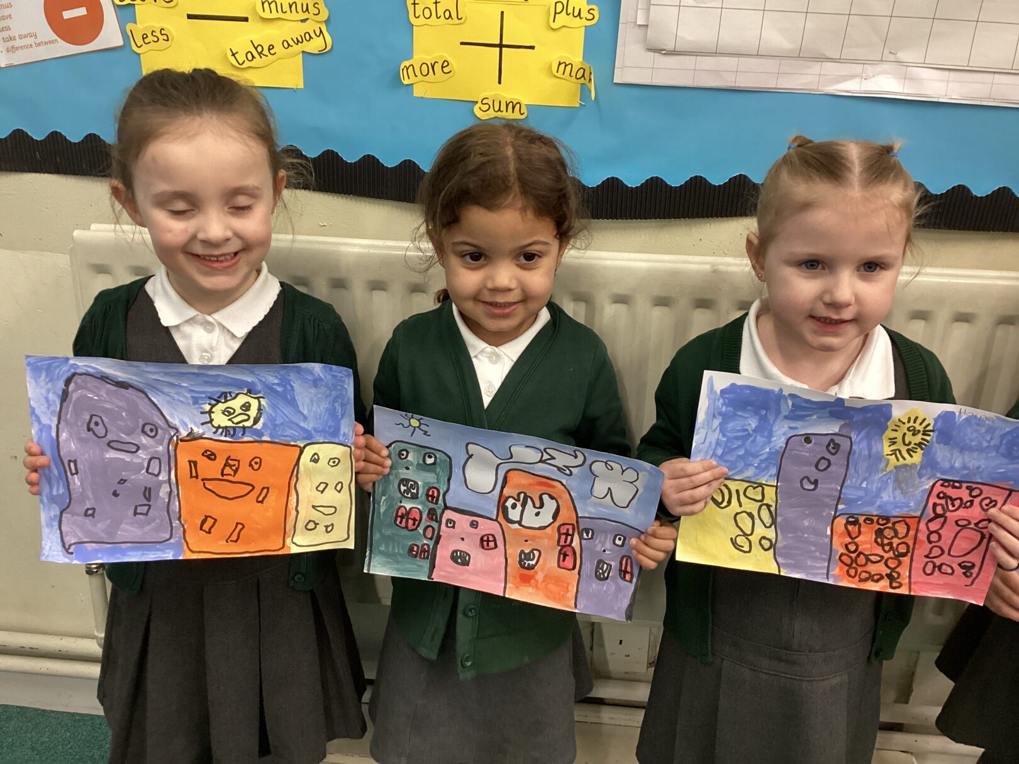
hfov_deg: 58.4
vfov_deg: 45.4
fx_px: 913
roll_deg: -2.2
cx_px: 510
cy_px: 382
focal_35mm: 31
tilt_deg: -21.3
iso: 200
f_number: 2.4
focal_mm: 3.3
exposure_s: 1/50
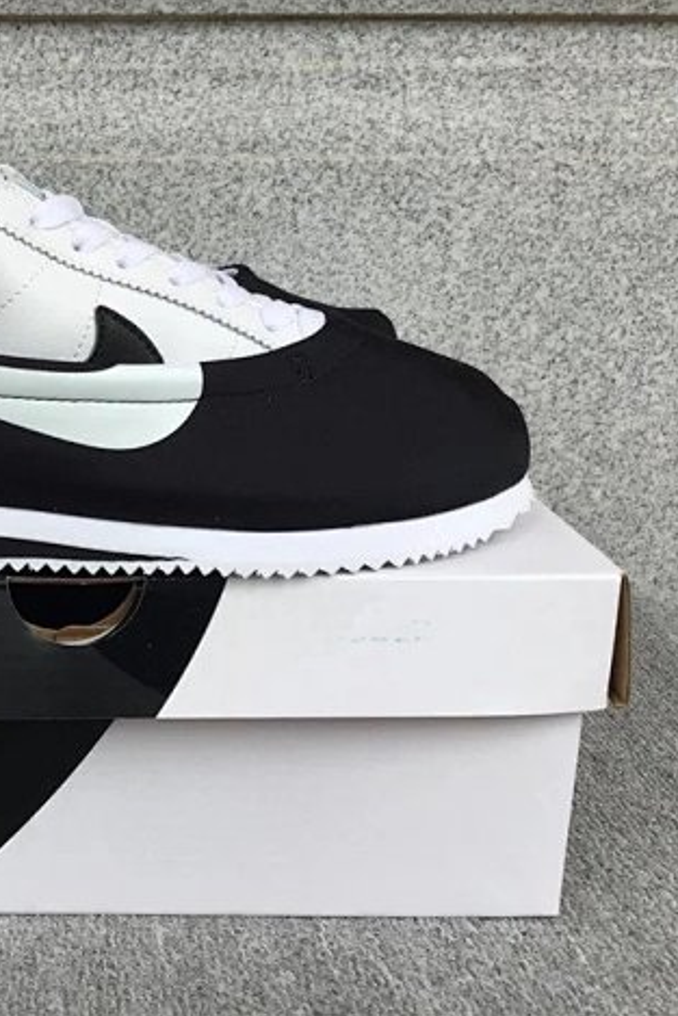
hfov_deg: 29.2
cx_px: 56
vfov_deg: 44.5
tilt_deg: -14.8
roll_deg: +0.3
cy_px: 498
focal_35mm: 44
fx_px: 1242
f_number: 2.4
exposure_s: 1/637
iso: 25
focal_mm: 3.3
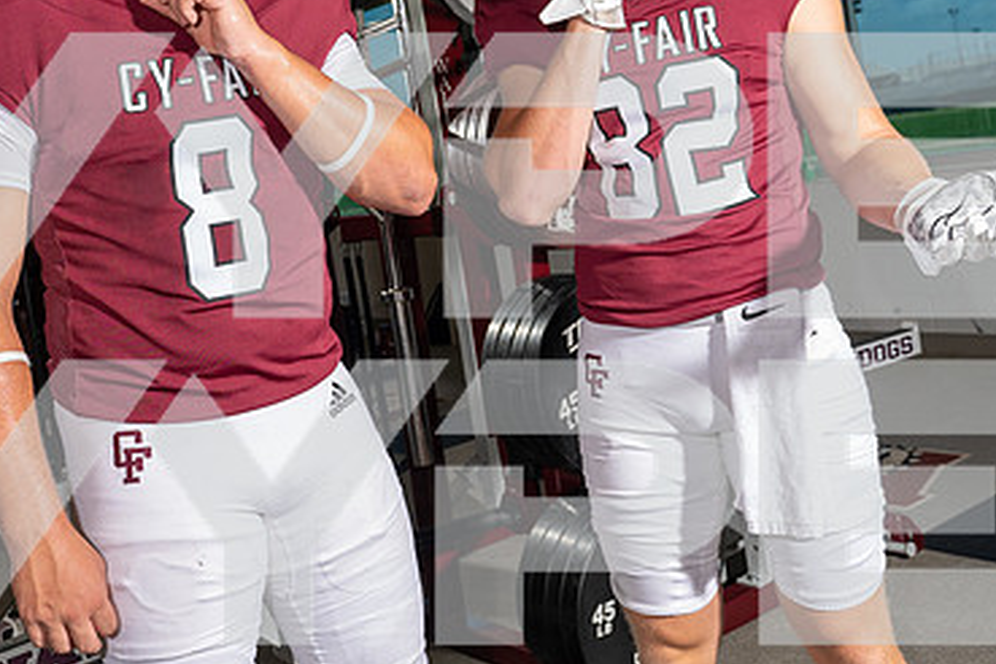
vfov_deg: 30.1
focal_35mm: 44
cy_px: 177
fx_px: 1217
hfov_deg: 44.2
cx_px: 391
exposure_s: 1/250
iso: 200
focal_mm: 28
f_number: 5.6
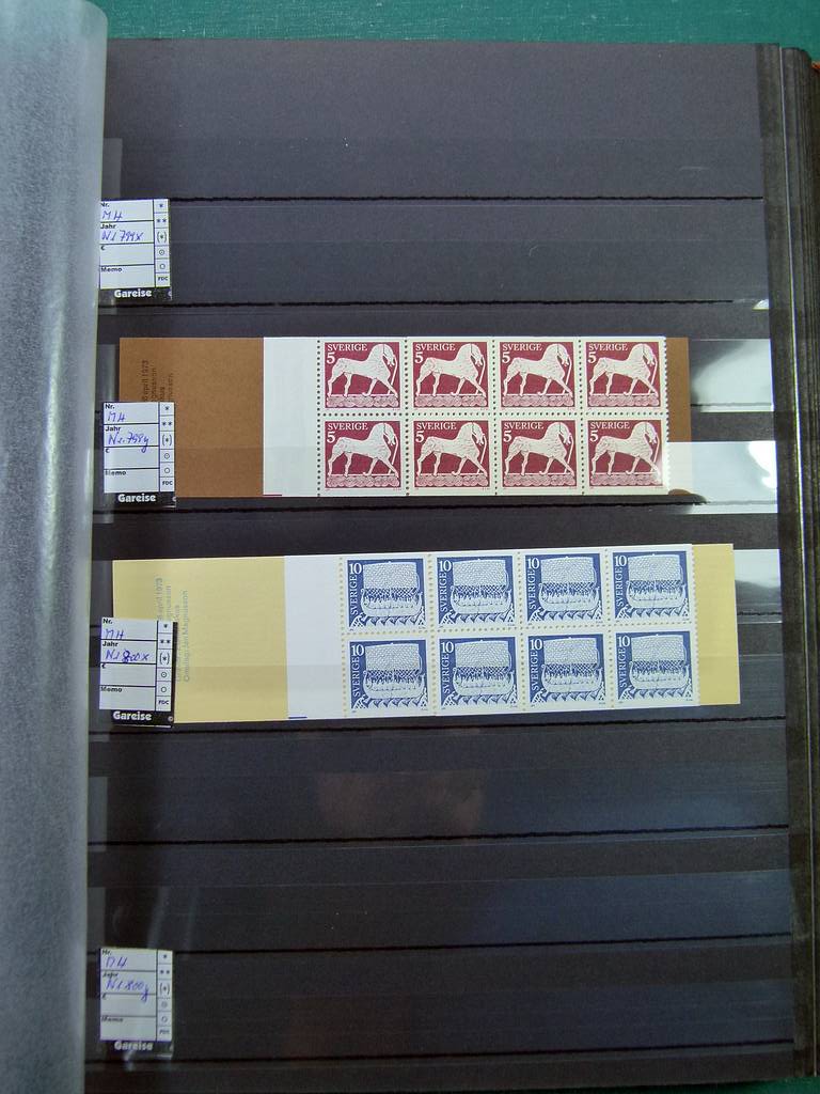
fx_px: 1074
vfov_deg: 54.0
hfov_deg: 41.8
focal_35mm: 34
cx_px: 410
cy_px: 547
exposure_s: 1/125
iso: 160
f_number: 3
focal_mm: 6.2
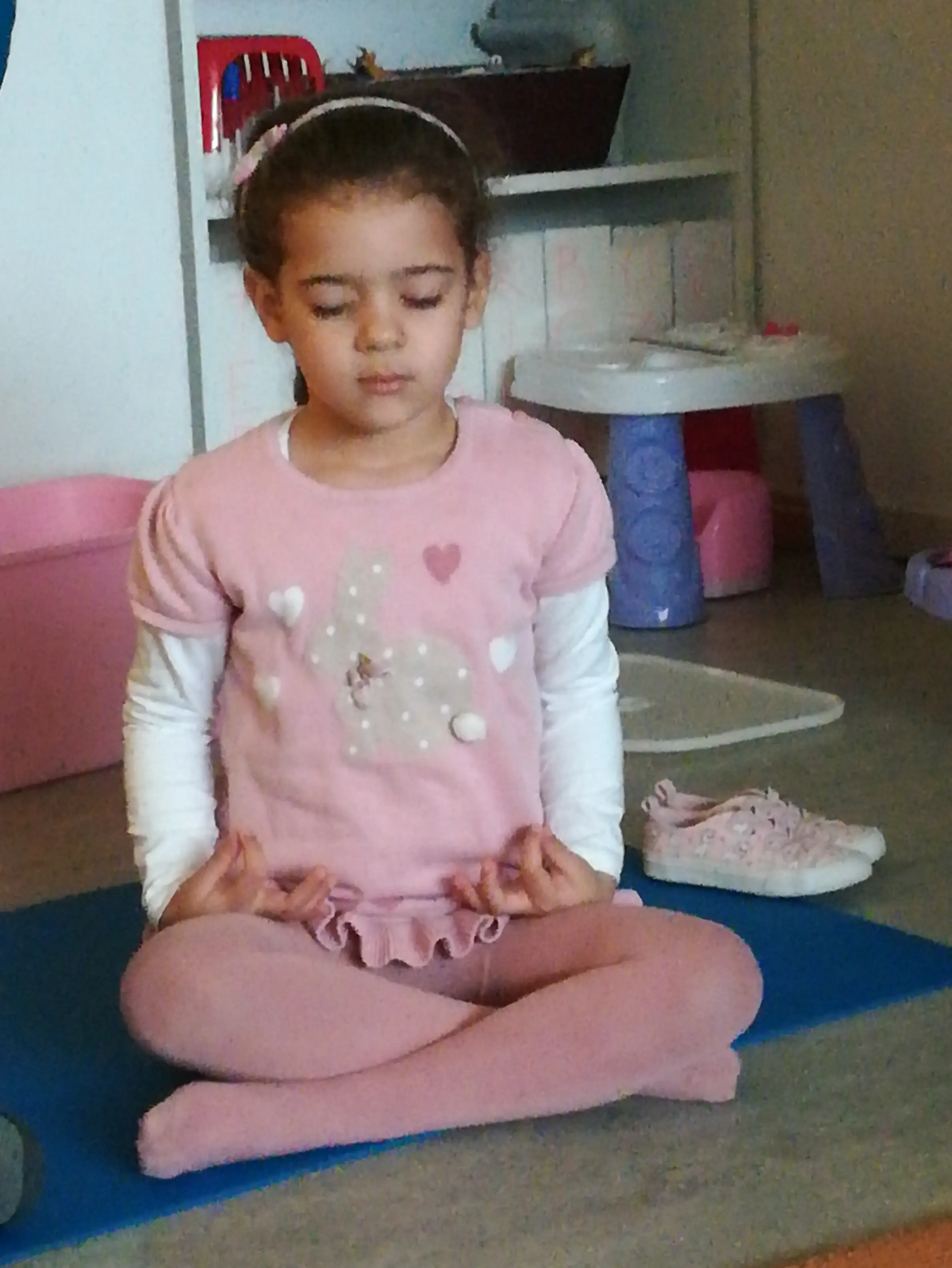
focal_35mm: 88
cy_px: 634
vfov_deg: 22.3
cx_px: 476
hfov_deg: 16.8
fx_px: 3226
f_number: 2.2
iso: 1600
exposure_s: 1/14.3
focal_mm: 3.83
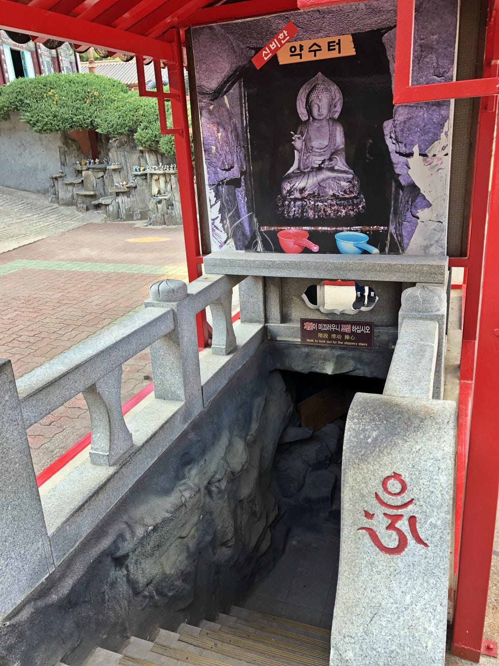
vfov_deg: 63.4
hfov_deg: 49.7
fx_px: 538
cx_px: 250
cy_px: 333
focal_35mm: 28
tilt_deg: -21.2
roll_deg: +4.3
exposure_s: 1/120
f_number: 1.8
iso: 32
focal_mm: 3.99
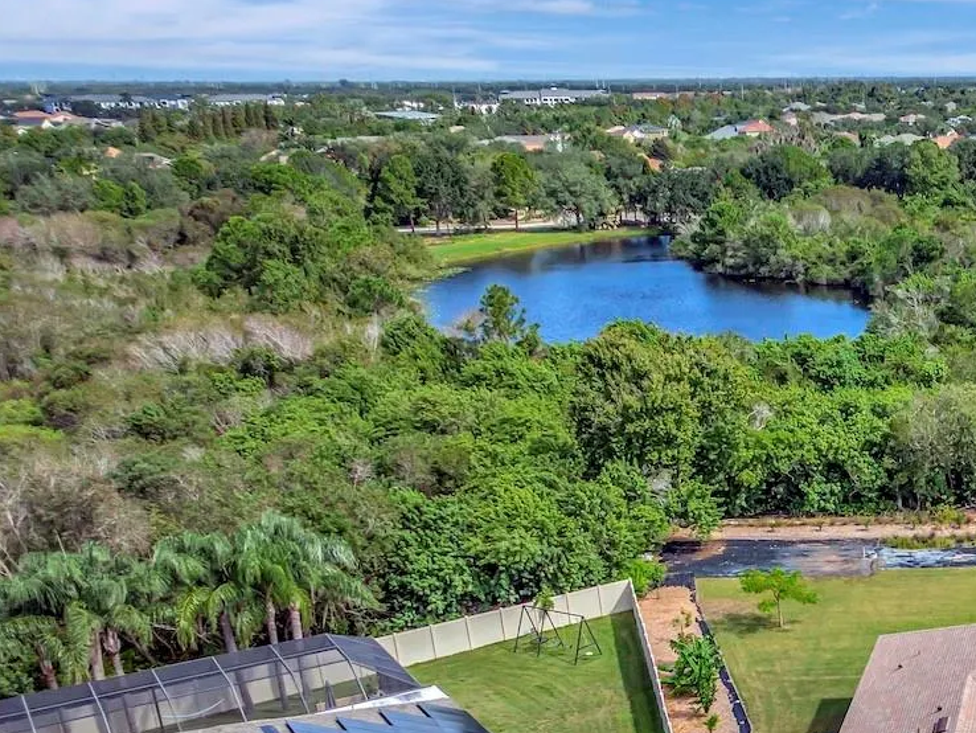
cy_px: 666
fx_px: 1467
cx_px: 1055
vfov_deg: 27.0
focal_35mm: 52
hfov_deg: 32.6
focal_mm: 12.29
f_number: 2.8
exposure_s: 1/2000
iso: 110
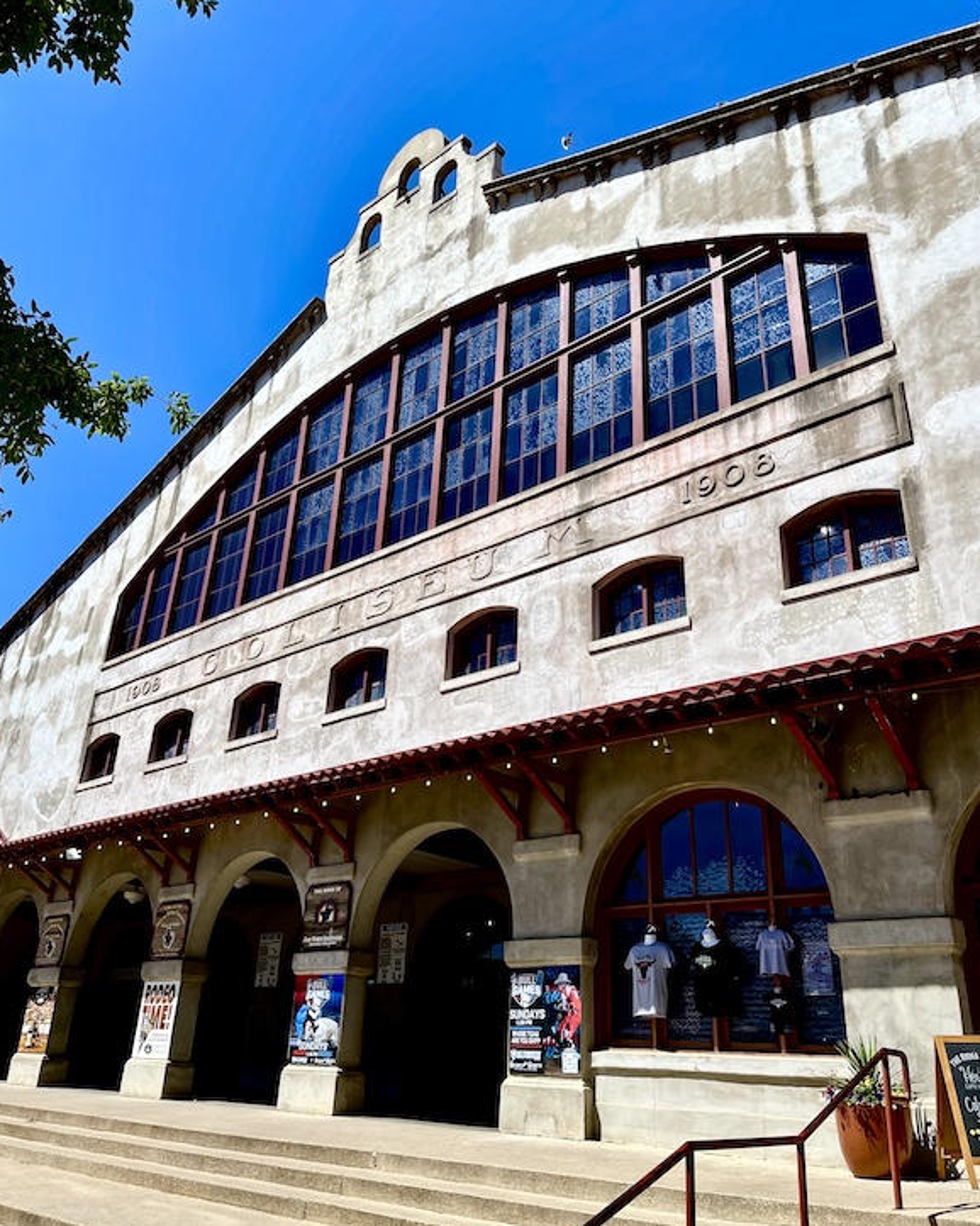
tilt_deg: +26.2
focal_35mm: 27
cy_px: 568
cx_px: 476
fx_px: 979
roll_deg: -3.6
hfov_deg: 53.2
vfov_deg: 64.0
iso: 32
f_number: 1.6
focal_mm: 5.1
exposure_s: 1/3663
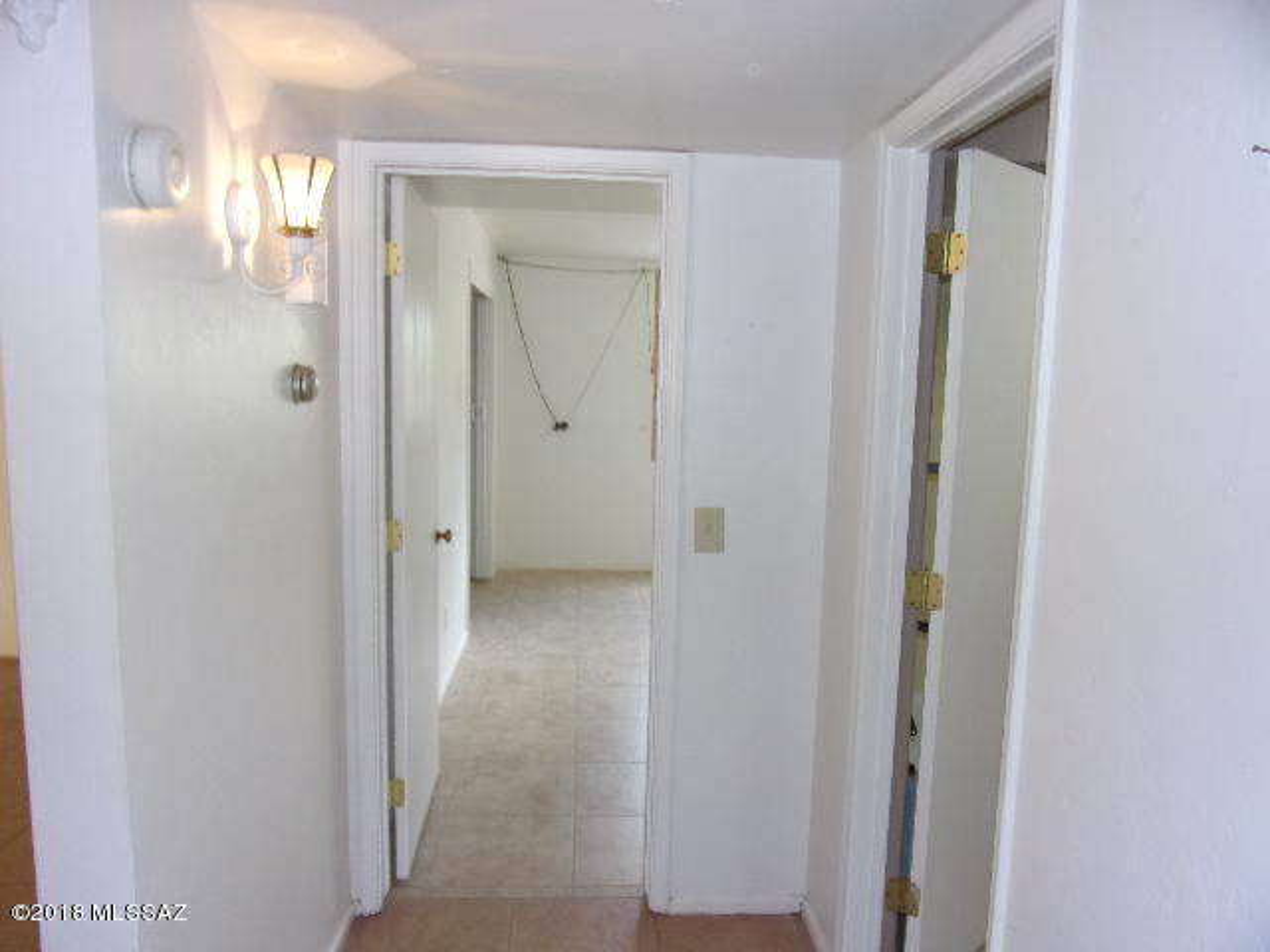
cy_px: 476
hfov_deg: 71.6
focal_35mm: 24
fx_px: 881
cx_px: 635
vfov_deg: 56.8
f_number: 3.3
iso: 200
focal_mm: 4.3
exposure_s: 1/34
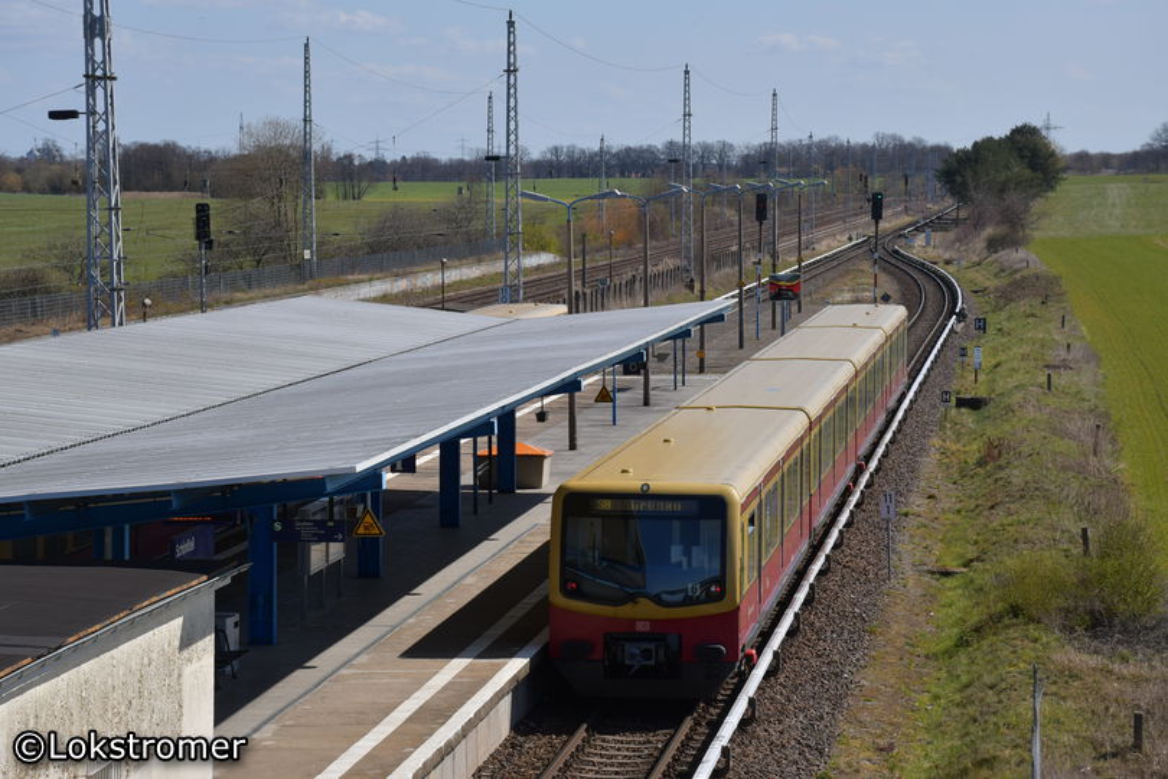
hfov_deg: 20.6
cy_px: 390
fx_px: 3212
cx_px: 584
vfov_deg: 13.8
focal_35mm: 99
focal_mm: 66
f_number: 11
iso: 200
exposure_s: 1/640
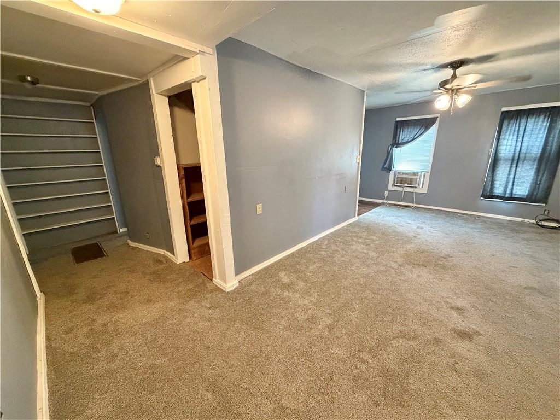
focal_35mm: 14
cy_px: 210
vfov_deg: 85.7
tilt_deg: -14.1
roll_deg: +1.2
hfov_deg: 102.1
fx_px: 226
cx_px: 280
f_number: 2.2
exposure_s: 1/60
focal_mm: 2.22
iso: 800
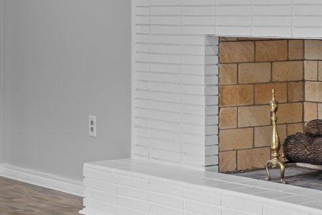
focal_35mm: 120
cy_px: 25
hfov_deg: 16.8
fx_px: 1073
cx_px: 302
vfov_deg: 11.4
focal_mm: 29
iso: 640
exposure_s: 1/4
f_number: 8
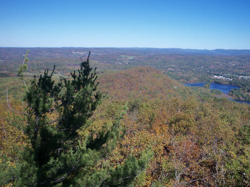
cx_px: 125
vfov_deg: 37.7
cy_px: 94
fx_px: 274
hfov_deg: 49.0
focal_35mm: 38
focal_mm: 6.3
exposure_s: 1/320
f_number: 5.6
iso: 80
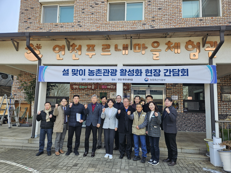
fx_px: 153
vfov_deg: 58.9
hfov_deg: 73.9
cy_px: 86
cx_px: 116
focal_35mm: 23
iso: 40
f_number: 1.8
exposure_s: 1/423
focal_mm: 5.4
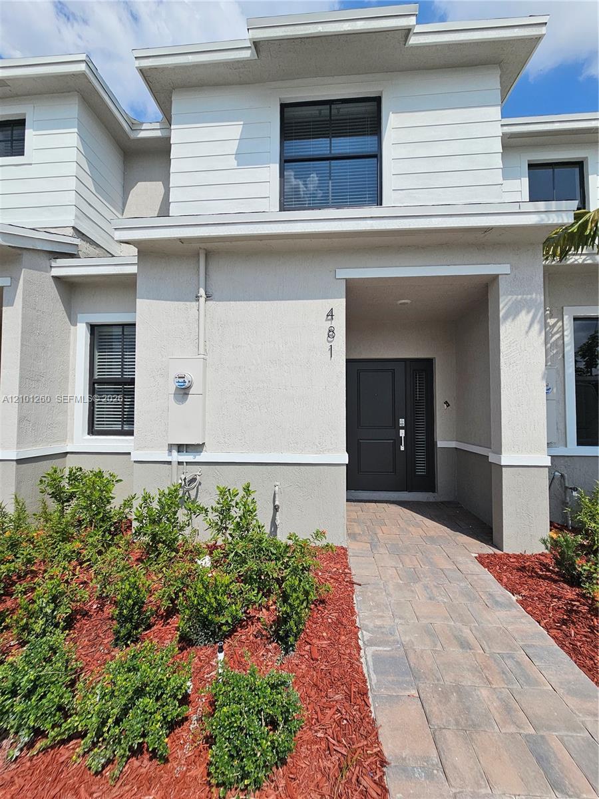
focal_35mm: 13
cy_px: 400
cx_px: 300
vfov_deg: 106.2
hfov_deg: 89.9
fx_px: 300
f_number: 2.2
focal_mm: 2.2
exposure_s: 1/4566
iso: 50
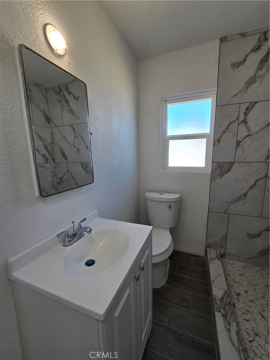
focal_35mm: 13
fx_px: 135
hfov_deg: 89.9
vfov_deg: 106.2
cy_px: 180
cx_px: 135
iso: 50
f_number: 2.2
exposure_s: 1/121
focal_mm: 2.2
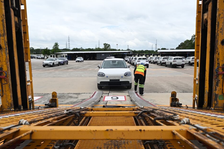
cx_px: 112
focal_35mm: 26
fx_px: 162
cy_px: 71
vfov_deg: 49.5
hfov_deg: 69.4
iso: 100
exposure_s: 1/500
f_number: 5.6
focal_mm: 24
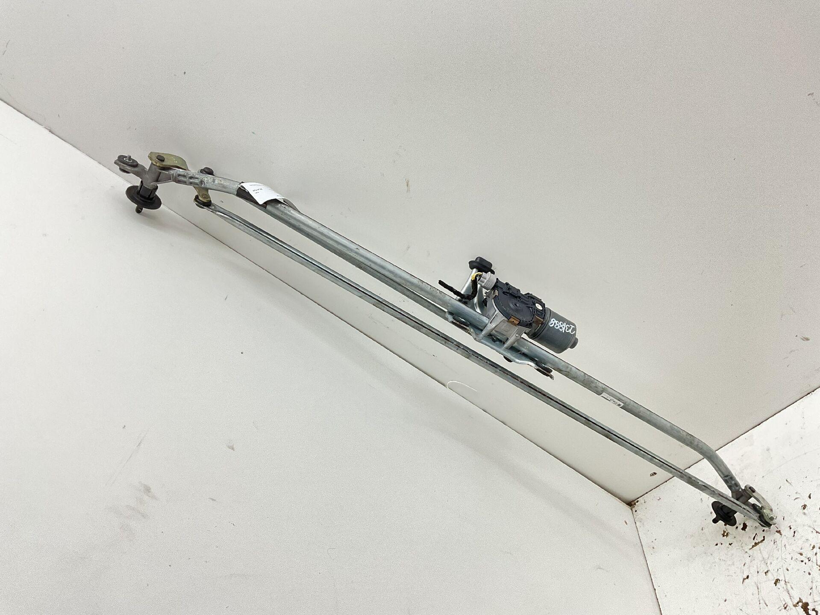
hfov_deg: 61.7
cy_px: 308
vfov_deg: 48.2
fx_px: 687
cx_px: 410
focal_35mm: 29
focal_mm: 3
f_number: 1.8
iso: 64
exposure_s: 1/50
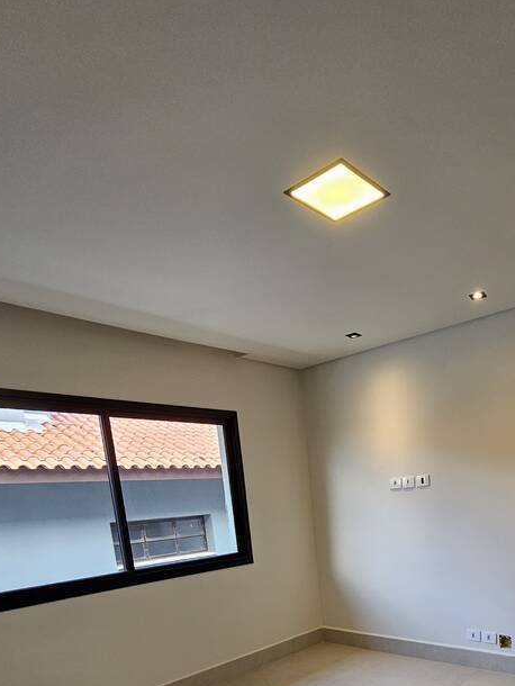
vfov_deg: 64.6
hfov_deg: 56.1
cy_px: 585
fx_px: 456
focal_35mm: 23
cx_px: 386
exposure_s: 1/60
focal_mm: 2.2
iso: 64
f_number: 2.2
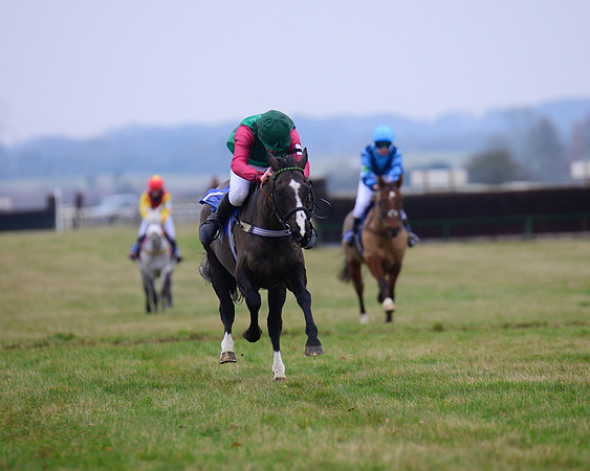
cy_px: 211
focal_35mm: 441
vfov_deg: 3.5
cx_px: 281
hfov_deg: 4.4
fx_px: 7703
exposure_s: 1/800
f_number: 5
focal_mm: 300
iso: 1250
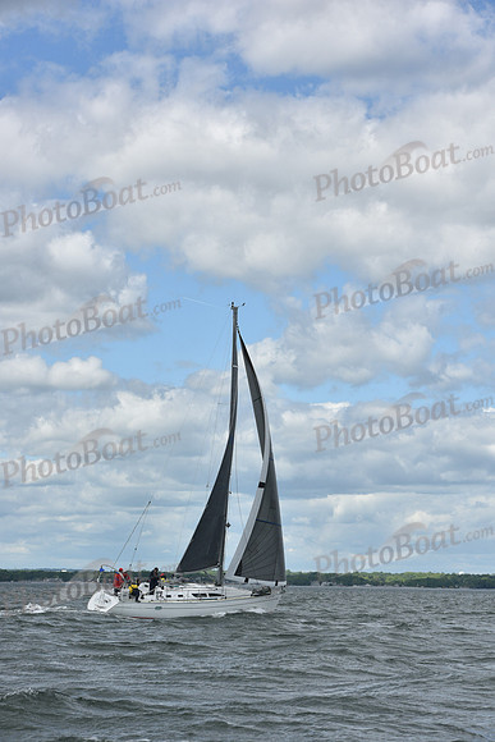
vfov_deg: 21.5
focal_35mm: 95
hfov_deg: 14.4
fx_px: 1958
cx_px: 248
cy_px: 371
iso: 320
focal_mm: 95
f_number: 8
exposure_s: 1/1250
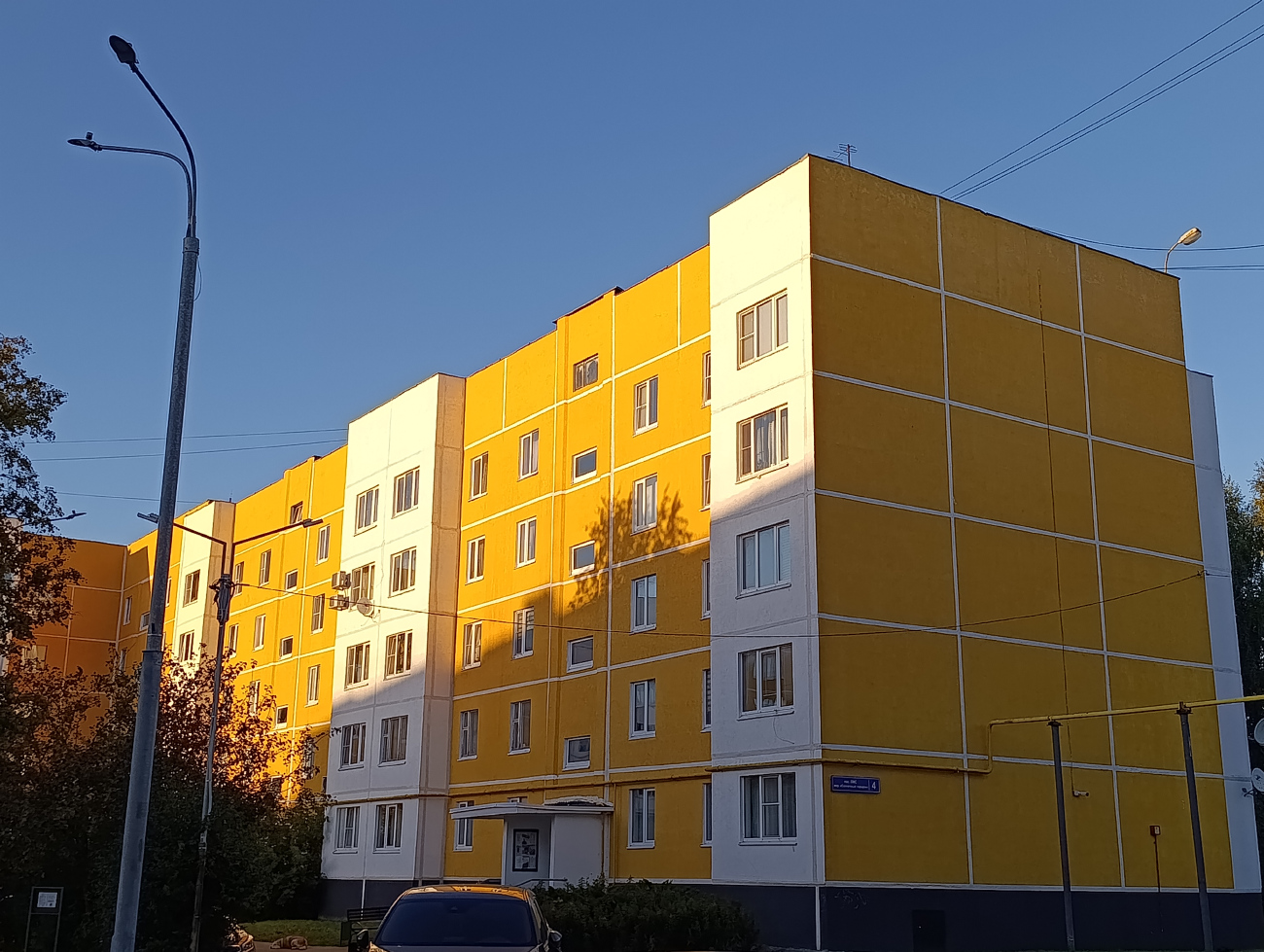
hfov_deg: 45.7
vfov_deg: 35.2
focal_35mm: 41
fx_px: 1499
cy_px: 476
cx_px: 632
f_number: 1.7
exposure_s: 1/365
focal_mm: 6.11
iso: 50
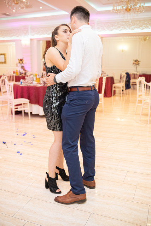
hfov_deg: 37.9
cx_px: 76
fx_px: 220
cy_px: 113
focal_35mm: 35
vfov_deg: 54.4
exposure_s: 1/60
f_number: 2
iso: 1250
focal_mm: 23
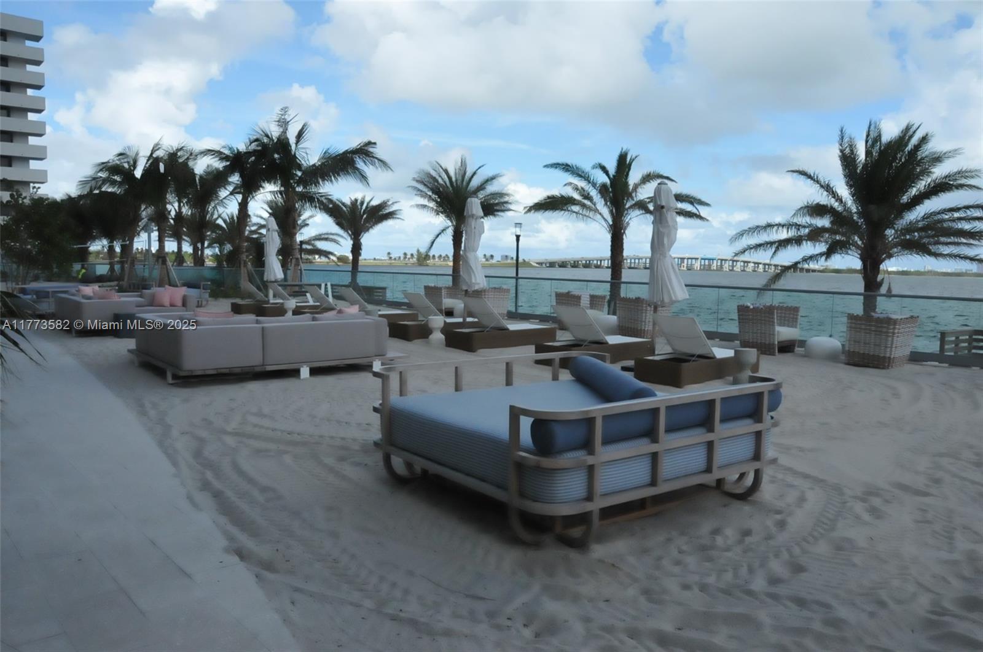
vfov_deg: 47.8
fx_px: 736
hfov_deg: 67.5
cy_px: 326
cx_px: 492
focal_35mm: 27
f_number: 18
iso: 2500
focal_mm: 18
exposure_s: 1/1250
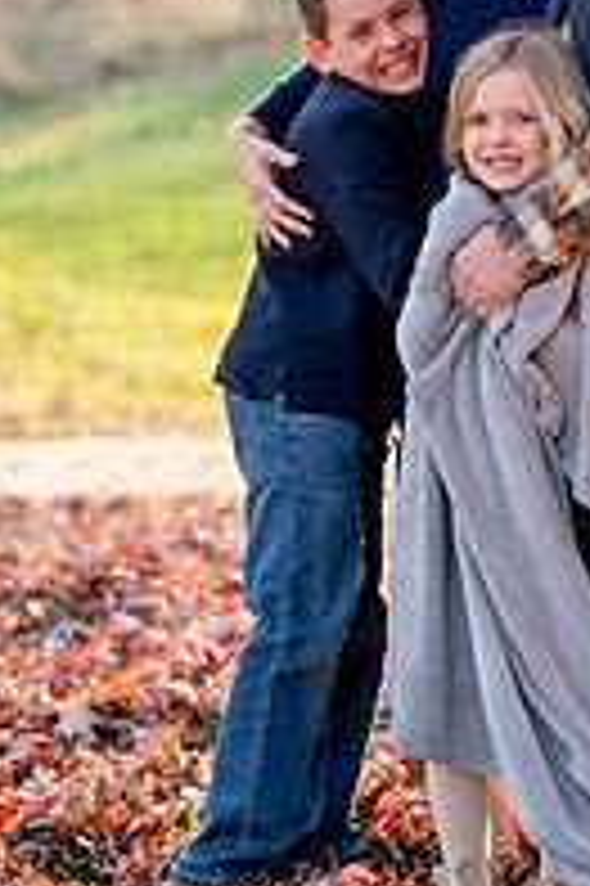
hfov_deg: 5.9
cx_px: 511
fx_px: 5738
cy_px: 189
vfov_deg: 8.8
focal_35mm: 233
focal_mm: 102
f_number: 2.8
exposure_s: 1/1600
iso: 800
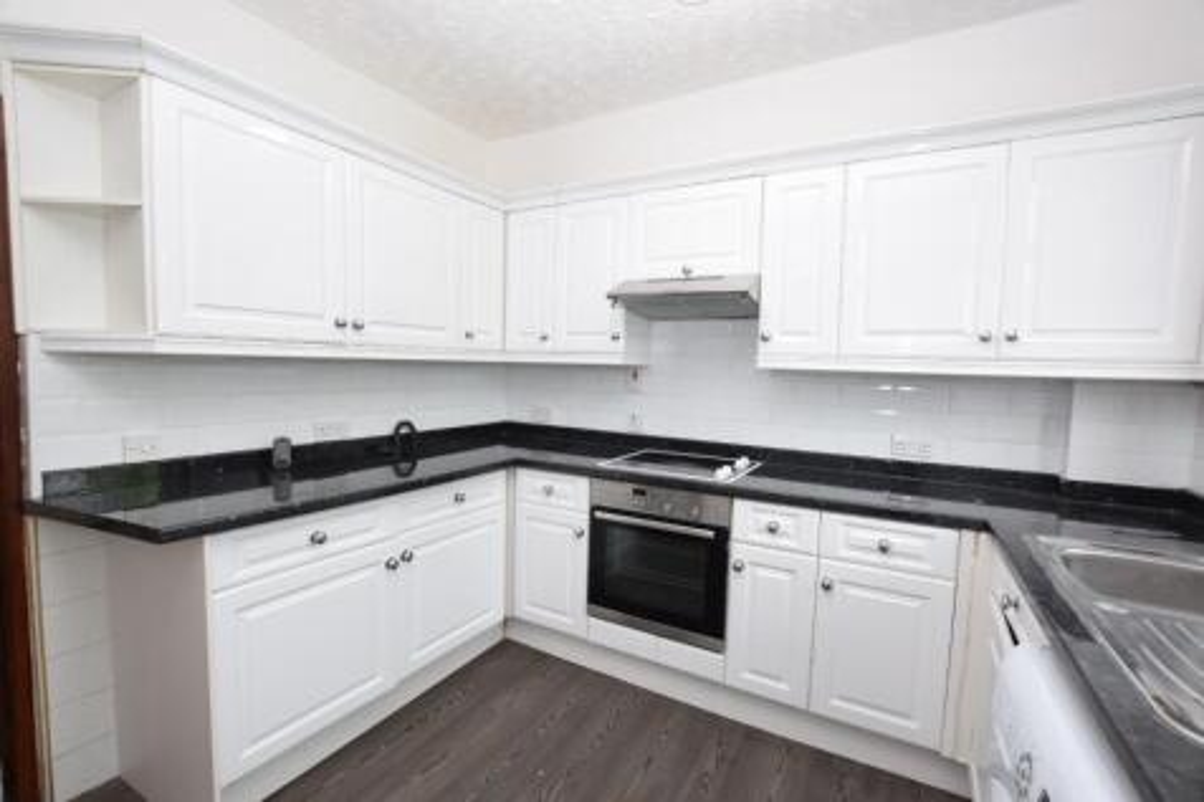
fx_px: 501
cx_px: 602
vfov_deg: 77.3
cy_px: 401
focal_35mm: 15
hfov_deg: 100.4
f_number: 5.6
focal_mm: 10
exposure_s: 1/125
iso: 400
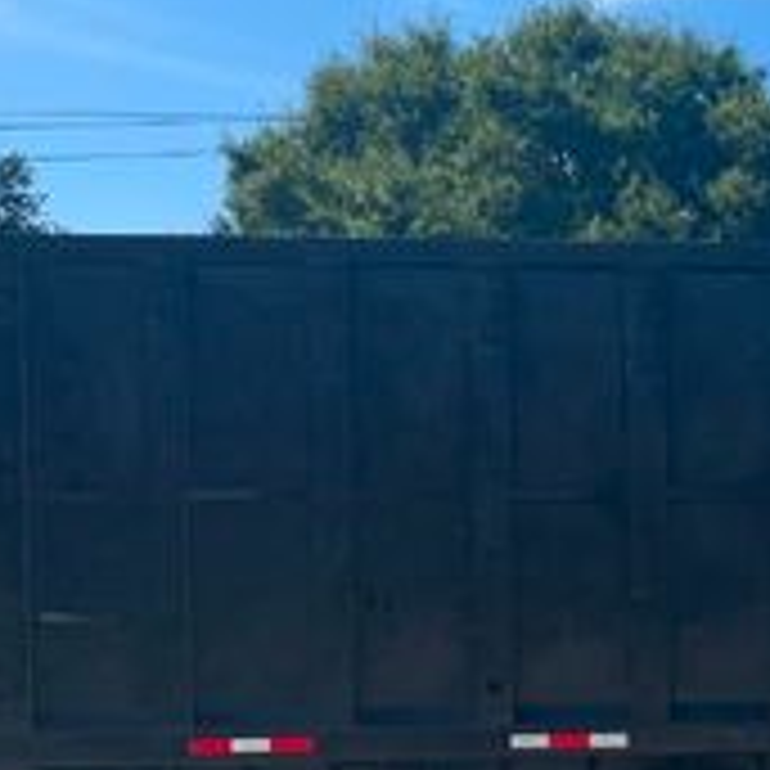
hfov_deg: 18.3
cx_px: 1099
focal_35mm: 86
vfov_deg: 20.0
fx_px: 2164
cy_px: 612
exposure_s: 1/3831
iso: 50
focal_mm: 5.7
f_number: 1.5
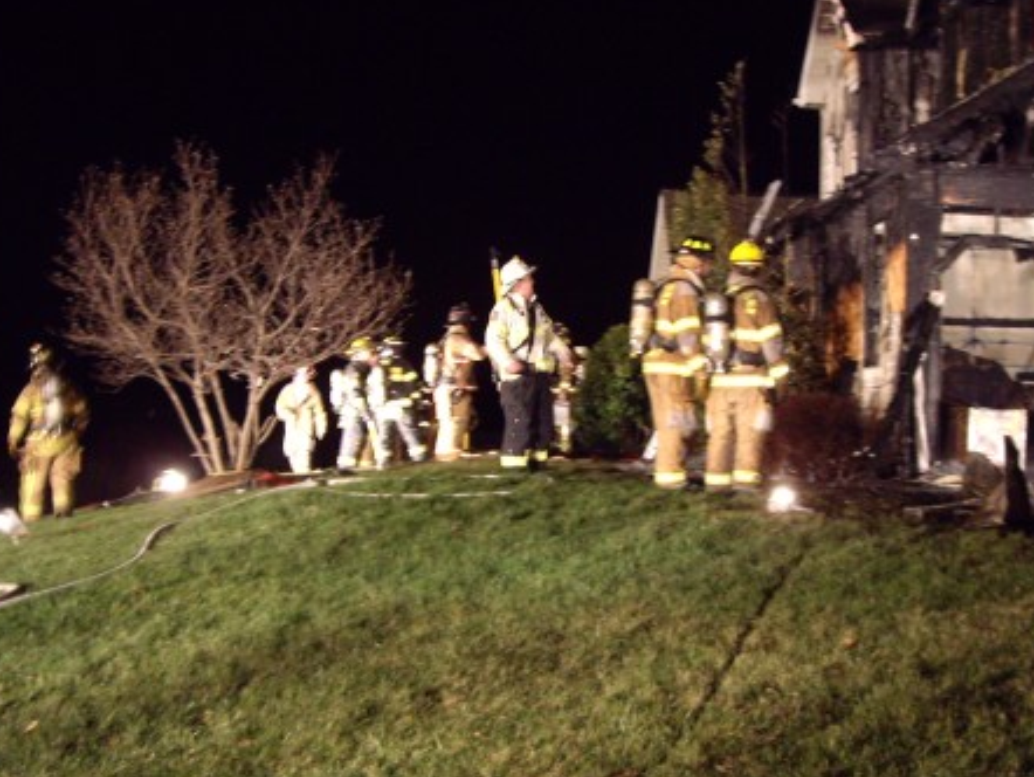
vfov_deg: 26.6
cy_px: 386
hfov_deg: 34.9
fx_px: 1644
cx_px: 564
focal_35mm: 55
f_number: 2.7
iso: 200
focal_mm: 6.2
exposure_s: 1/4
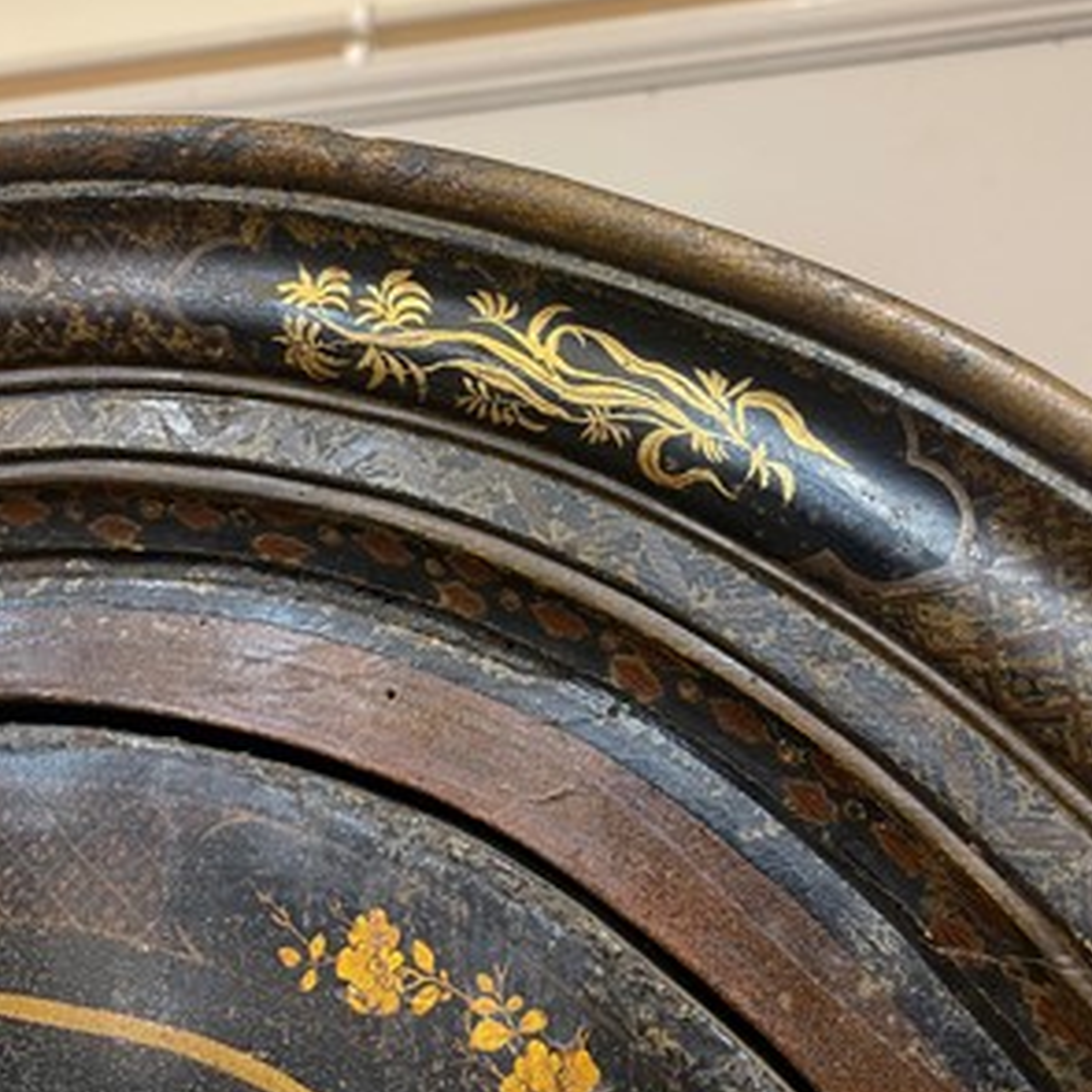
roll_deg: +0.2
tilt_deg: +19.8
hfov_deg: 54.0
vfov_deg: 53.7
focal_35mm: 30
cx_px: 552
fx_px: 1071
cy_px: 437
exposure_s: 1/50
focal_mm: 5.1
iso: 160
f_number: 1.6
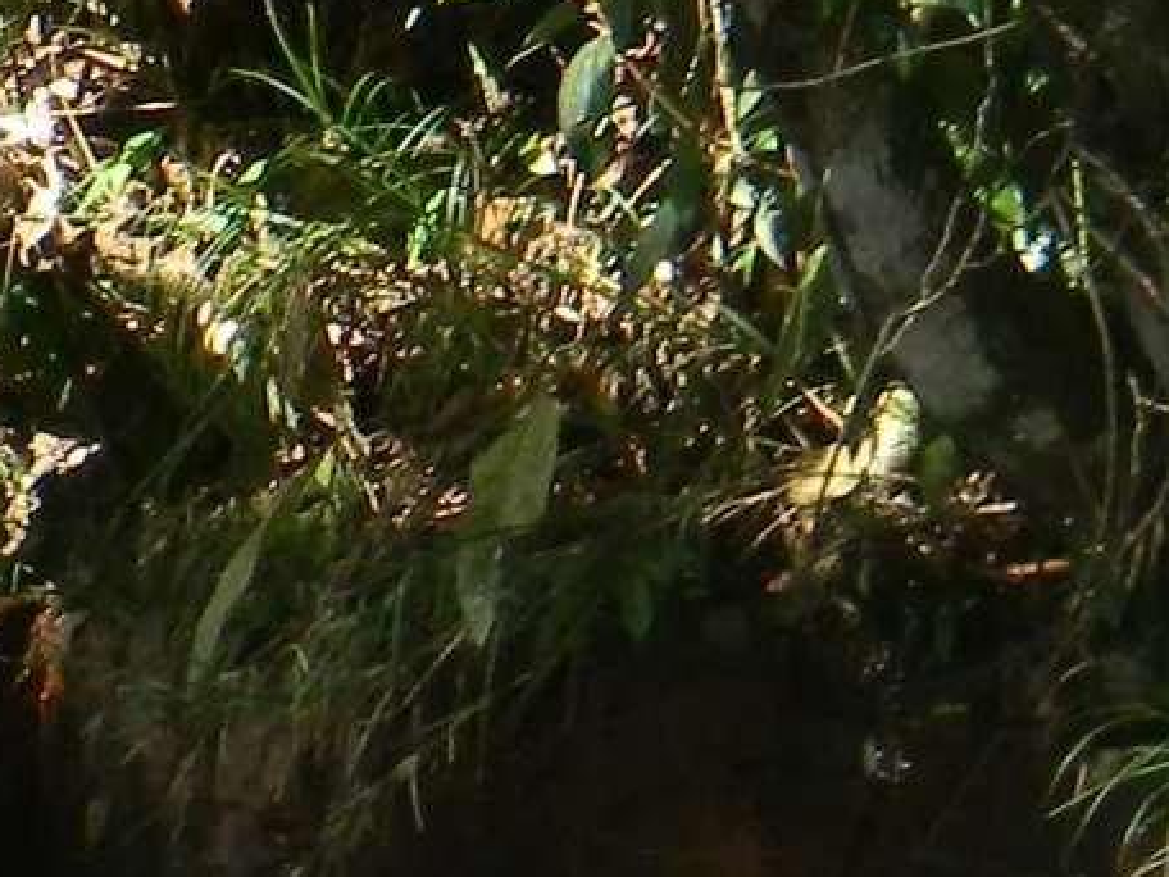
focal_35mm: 589
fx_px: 19891
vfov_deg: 2.5
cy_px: 1954
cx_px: 228
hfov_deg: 3.4
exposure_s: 1/124
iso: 211
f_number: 4.7
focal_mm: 19
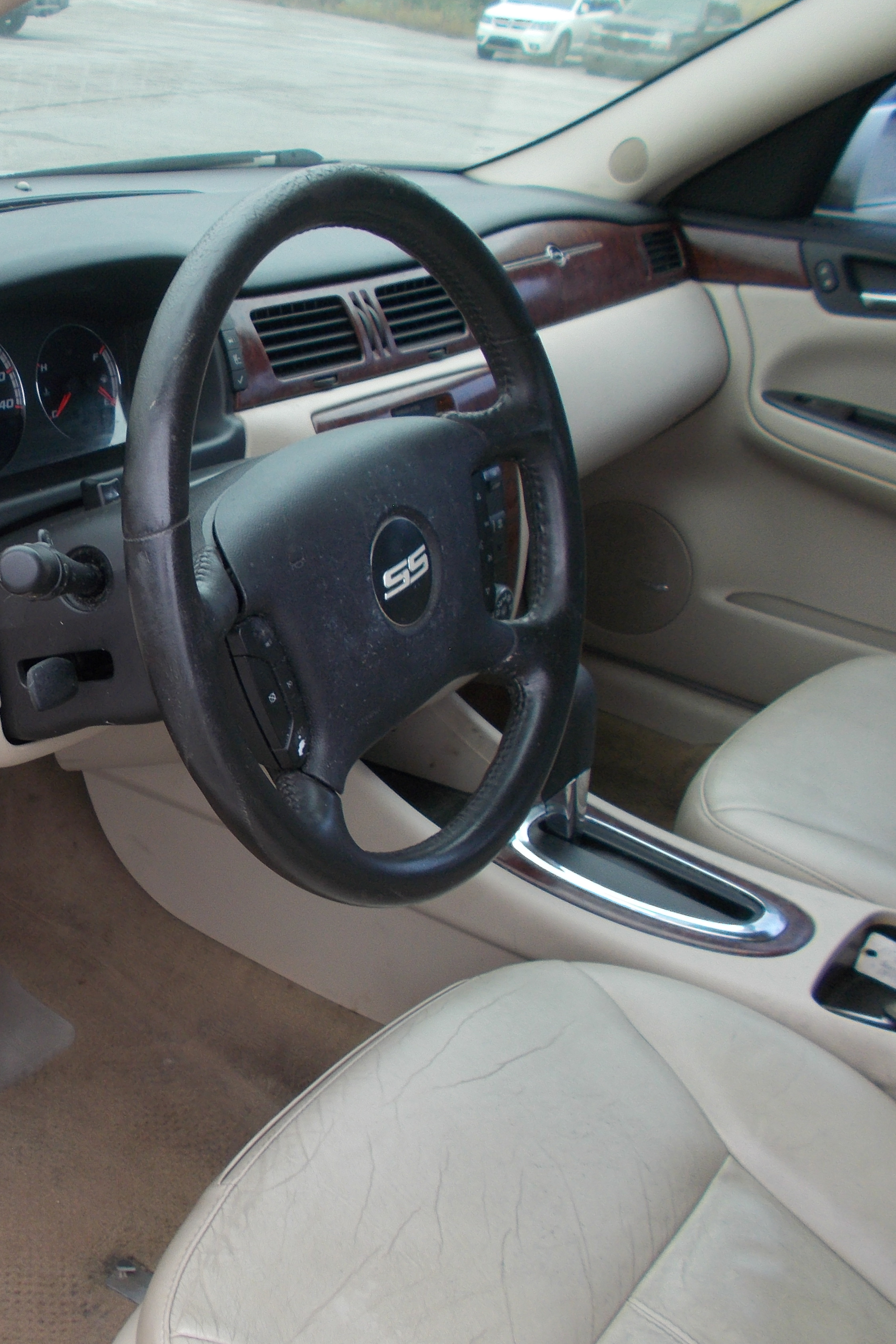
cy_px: 686
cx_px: 43
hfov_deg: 33.5
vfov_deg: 51.9
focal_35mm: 37
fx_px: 1381
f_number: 3.2
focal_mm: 4.6
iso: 80
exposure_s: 1/80
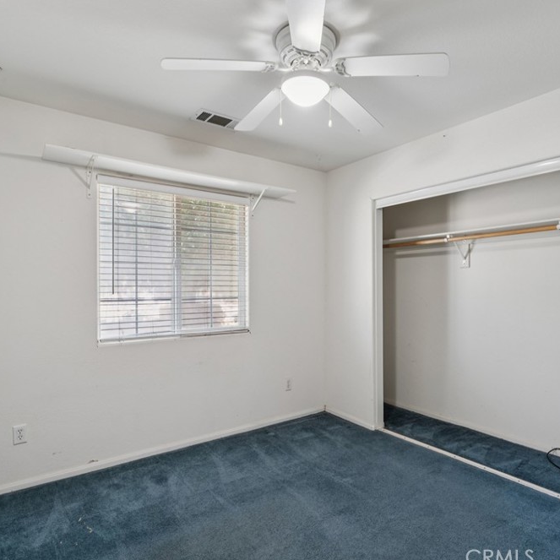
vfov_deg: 72.1
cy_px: 281
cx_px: 302
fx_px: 384
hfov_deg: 72.0
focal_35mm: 21
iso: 100
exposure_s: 1.6
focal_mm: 16
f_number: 13
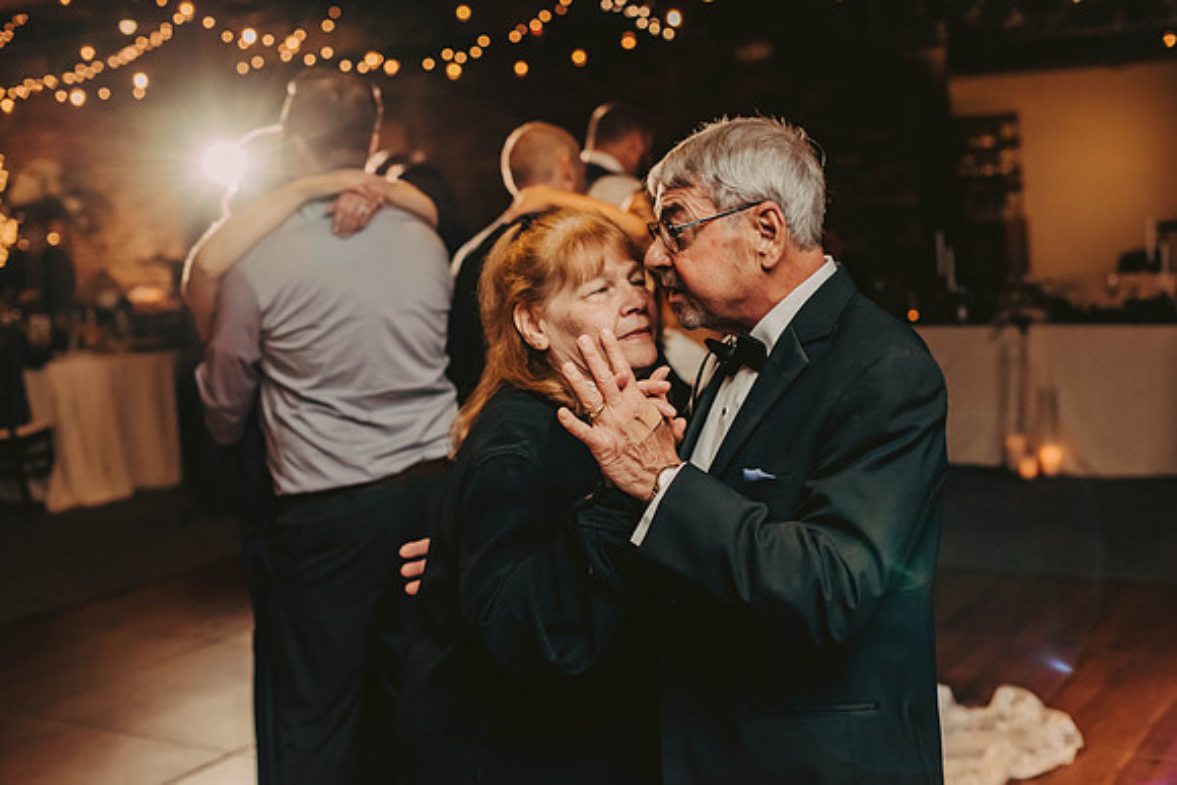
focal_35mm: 50
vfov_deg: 27.0
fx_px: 1635
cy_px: 392
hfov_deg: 39.6
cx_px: 588
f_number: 3.2
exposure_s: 1/200
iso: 2000
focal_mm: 50
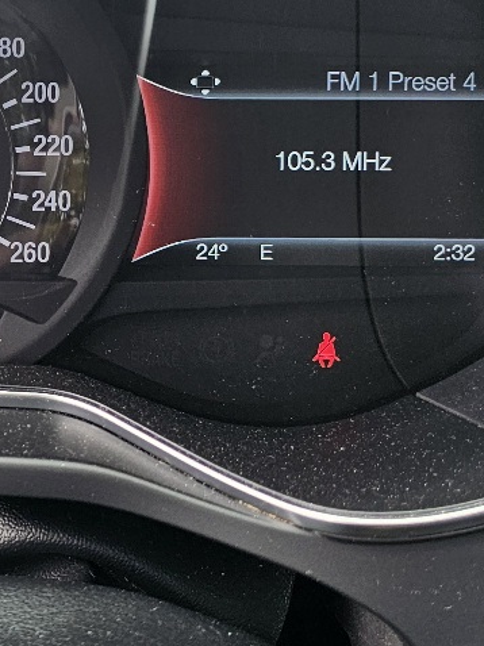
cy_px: 184
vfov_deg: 25.1
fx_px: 1437
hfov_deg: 17.6
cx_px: -184
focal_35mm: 77
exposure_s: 1/182
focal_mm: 6.3
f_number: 1.7
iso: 80
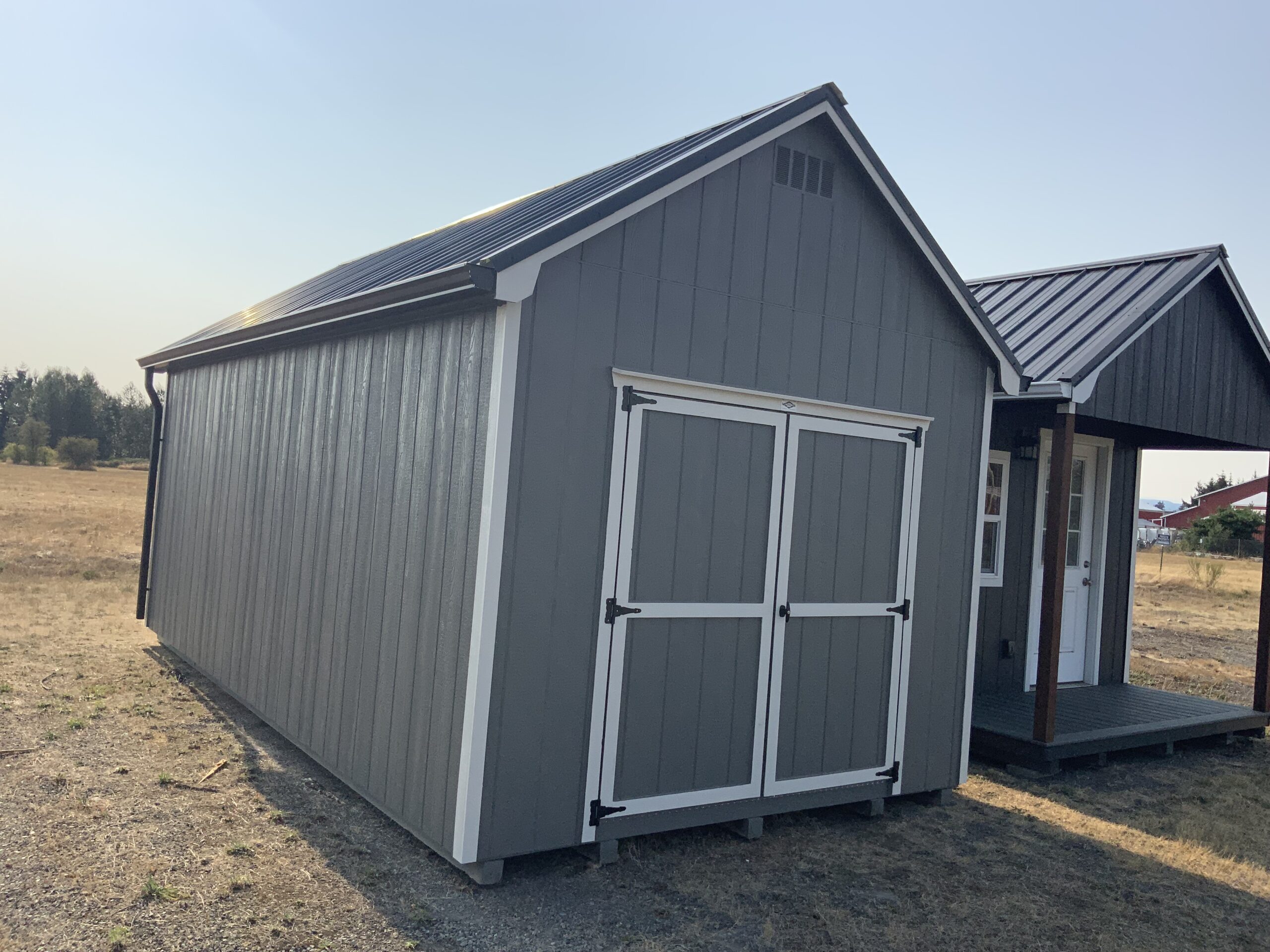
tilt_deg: +3.8
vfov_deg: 48.2
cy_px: 476
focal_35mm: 29
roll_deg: -5.3
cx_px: 635
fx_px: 1064
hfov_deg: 61.7
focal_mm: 3
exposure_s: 1/3125
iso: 20
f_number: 1.8
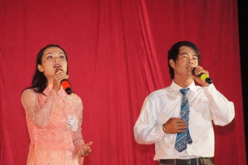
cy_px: 82
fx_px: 1549
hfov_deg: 9.2
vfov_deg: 6.1
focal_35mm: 225
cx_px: 124
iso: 1600
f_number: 4.5
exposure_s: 1/60
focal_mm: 150
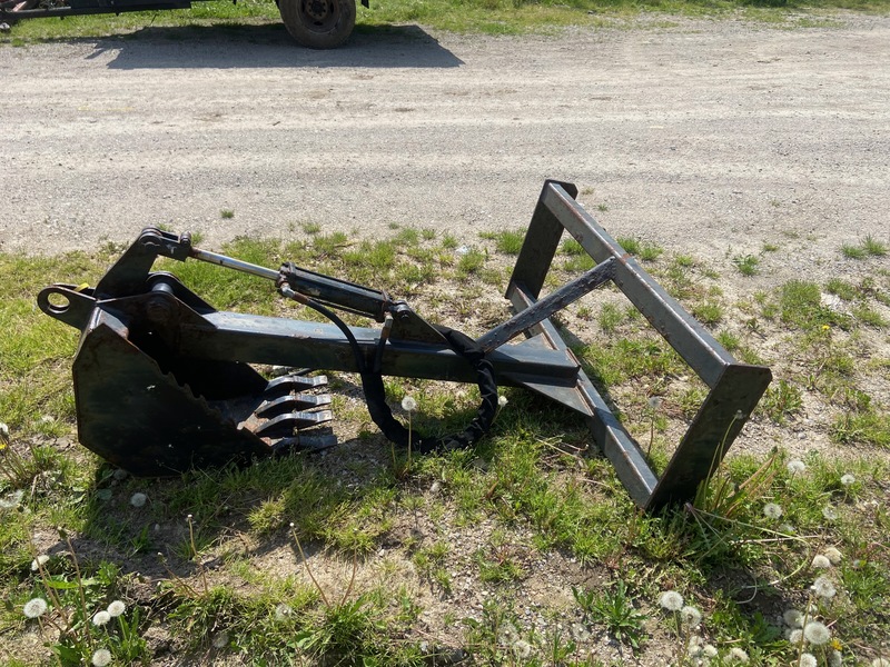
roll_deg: +2.1
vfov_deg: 53.1
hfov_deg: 67.3
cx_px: 445
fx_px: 668
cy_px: 334
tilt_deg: -33.3
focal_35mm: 26
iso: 32
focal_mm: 4.25
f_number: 1.8
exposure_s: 1/2513
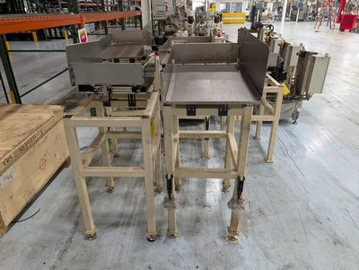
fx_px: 249
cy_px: 135
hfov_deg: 71.5
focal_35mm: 24
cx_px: 180
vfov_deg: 56.9
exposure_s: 1/519
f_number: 1.68
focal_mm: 6.9
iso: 1272
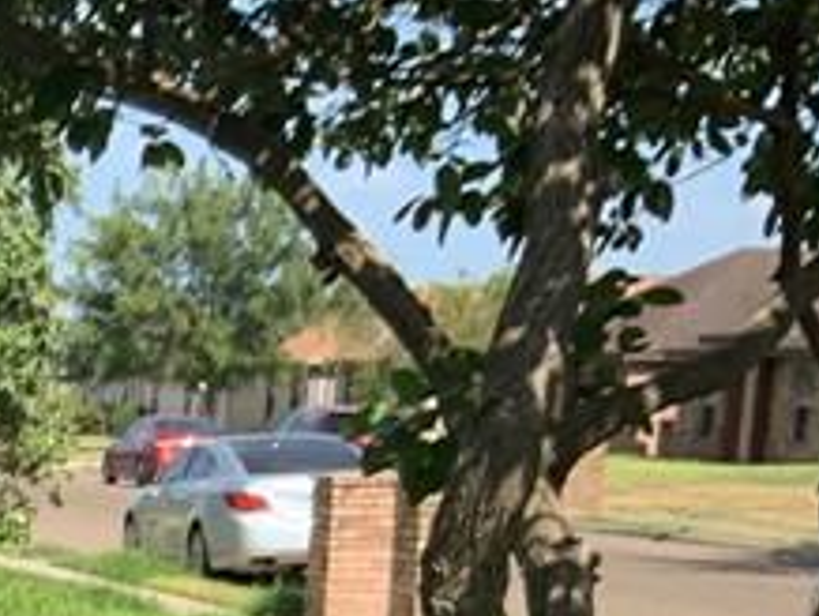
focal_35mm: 136
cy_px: 1168
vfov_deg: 10.2
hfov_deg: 13.0
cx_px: -684
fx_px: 3221
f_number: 1.8
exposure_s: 1/1279
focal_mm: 3
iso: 16
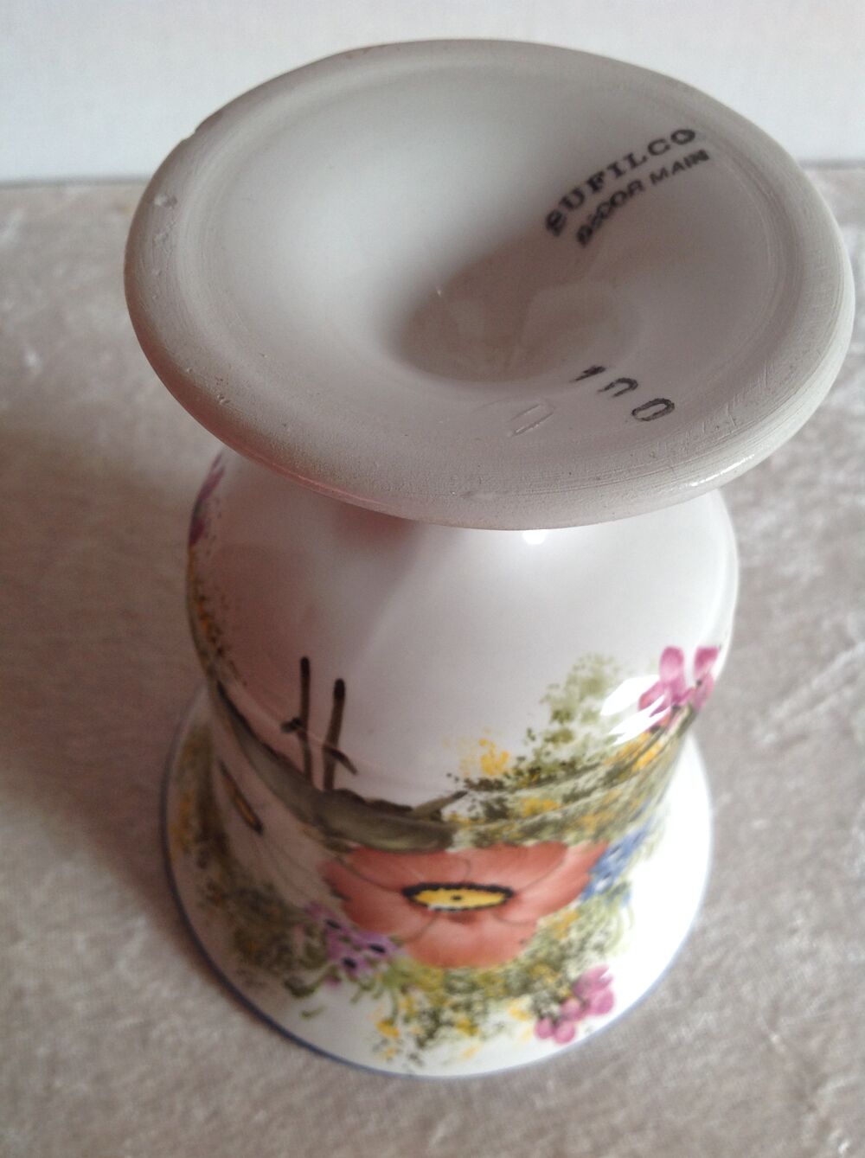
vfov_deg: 52.7
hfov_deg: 40.6
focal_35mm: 35
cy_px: 579
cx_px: 432
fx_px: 1169
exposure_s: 1/40
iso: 64
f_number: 2.4
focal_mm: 4.28
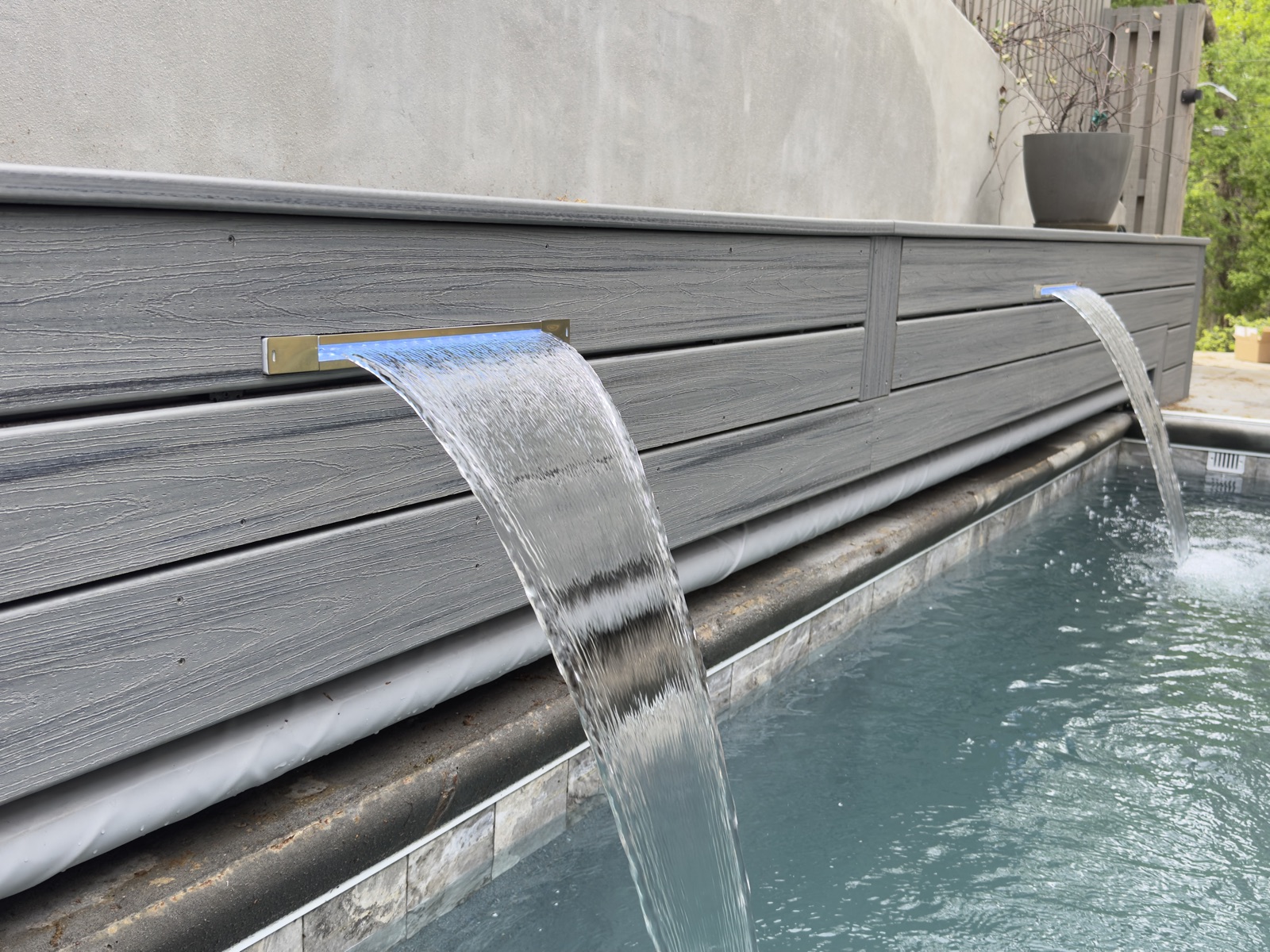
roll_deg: -1.9
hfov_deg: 52.6
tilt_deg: -9.3
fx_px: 1284
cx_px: 635
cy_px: 476
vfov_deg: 40.7
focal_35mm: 35
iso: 100
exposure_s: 1/370
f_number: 1.78
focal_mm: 6.76
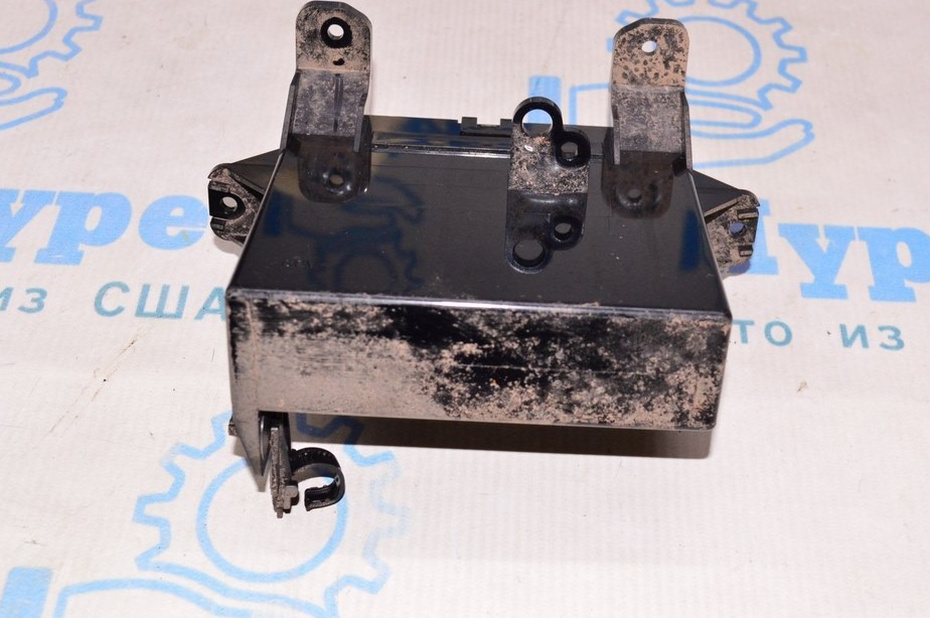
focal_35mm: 52
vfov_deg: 26.1
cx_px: 507
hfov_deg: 38.5
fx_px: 1330
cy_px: 279
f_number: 8
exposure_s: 1/125
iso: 1600
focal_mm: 31
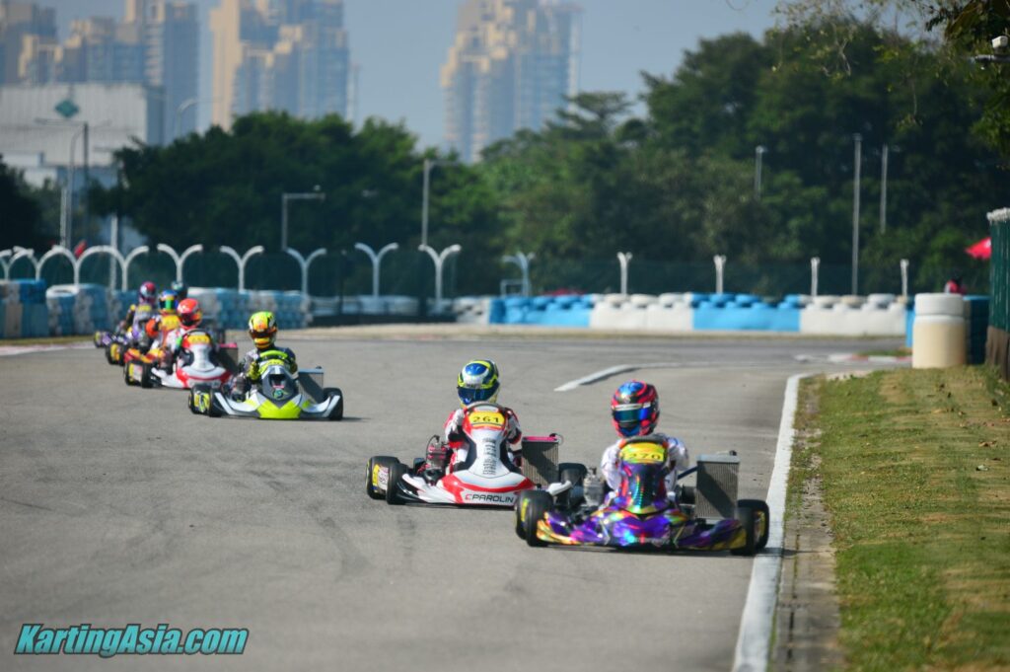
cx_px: 505
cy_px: 336
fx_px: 8410
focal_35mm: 300
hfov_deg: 6.9
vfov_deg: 4.6
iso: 100
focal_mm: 300
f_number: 4.5
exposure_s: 1/800
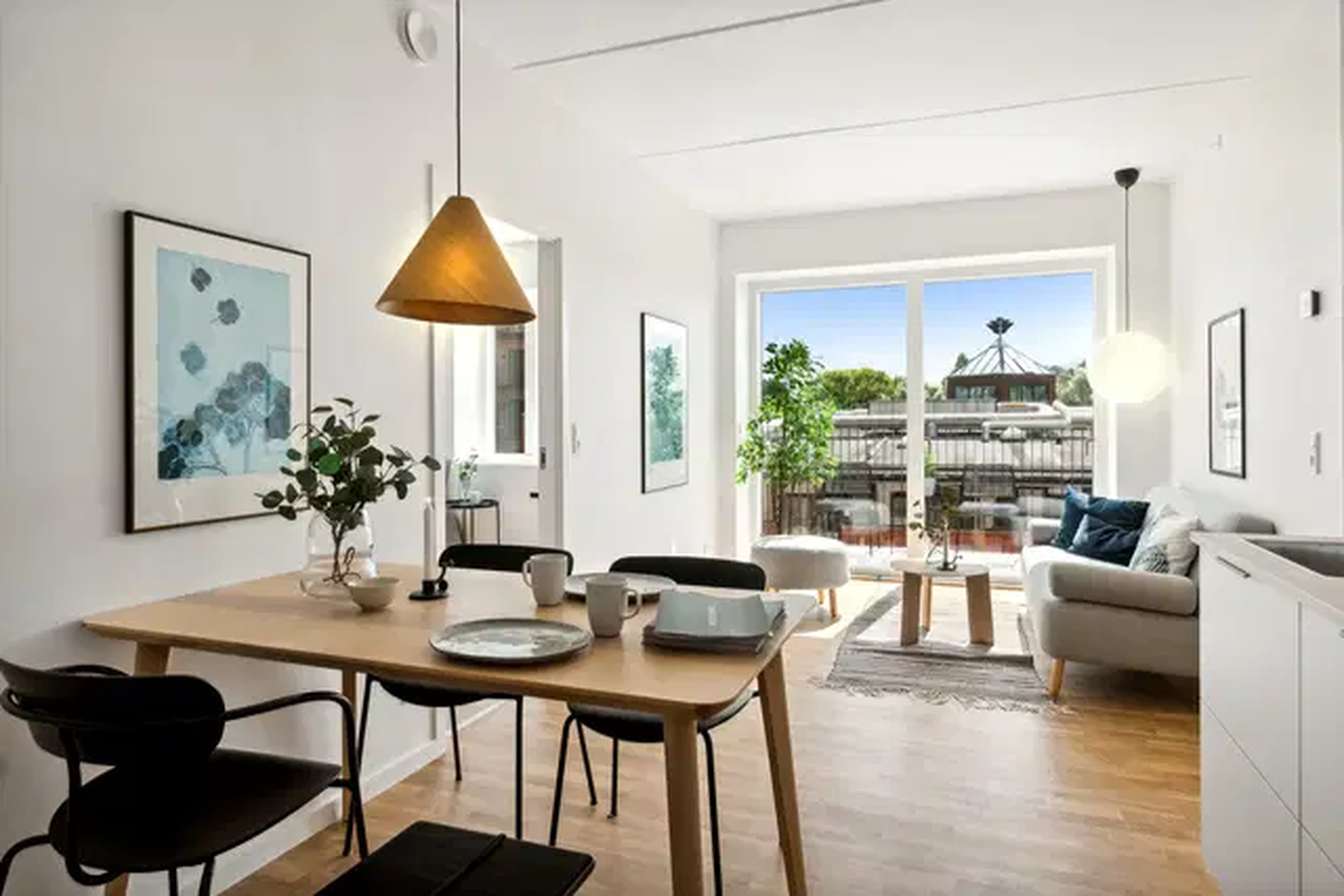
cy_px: 448
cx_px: 672
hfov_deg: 77.3
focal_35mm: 22
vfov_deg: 56.2
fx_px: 840
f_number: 8
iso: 200
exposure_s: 1/100
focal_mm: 15
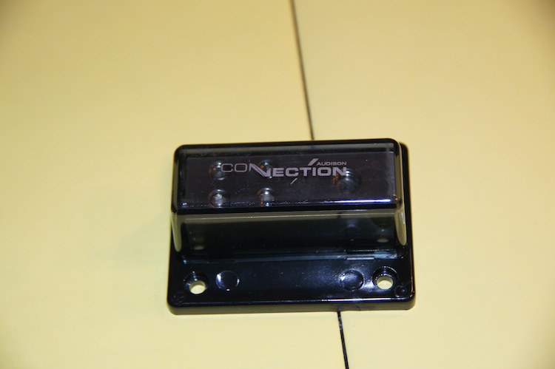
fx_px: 1733
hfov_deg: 18.2
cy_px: 184
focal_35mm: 112
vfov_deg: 12.2
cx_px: 278
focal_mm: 75
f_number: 5.6
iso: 400
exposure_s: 1/125
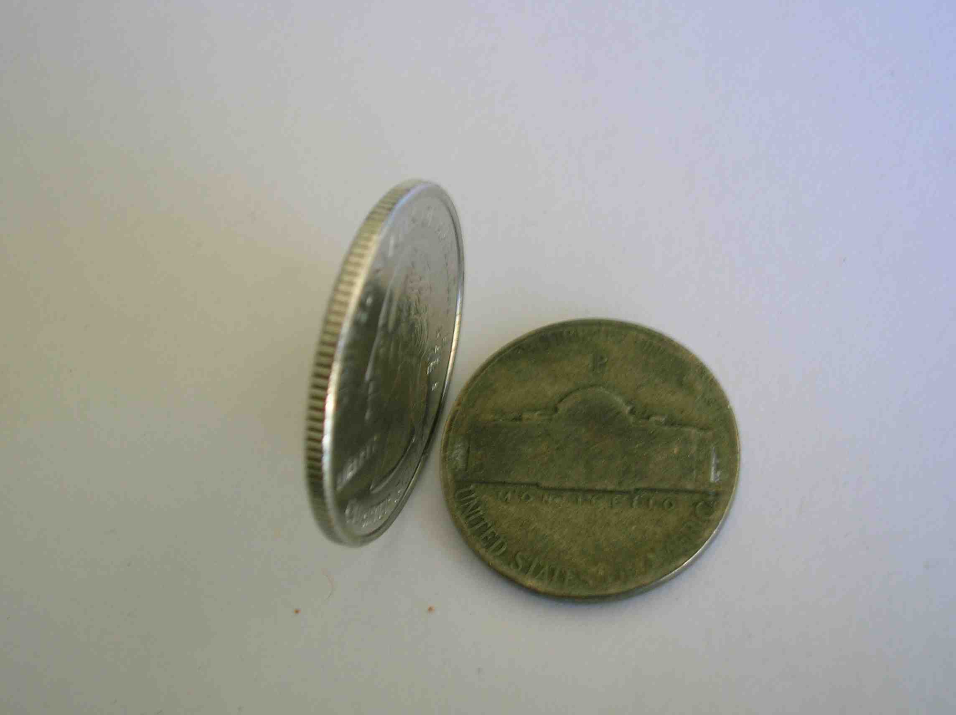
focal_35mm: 46
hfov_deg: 41.3
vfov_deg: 31.5
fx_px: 1269
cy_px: 358
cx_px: 478
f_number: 3.2
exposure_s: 1/12.5
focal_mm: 7.7
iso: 50
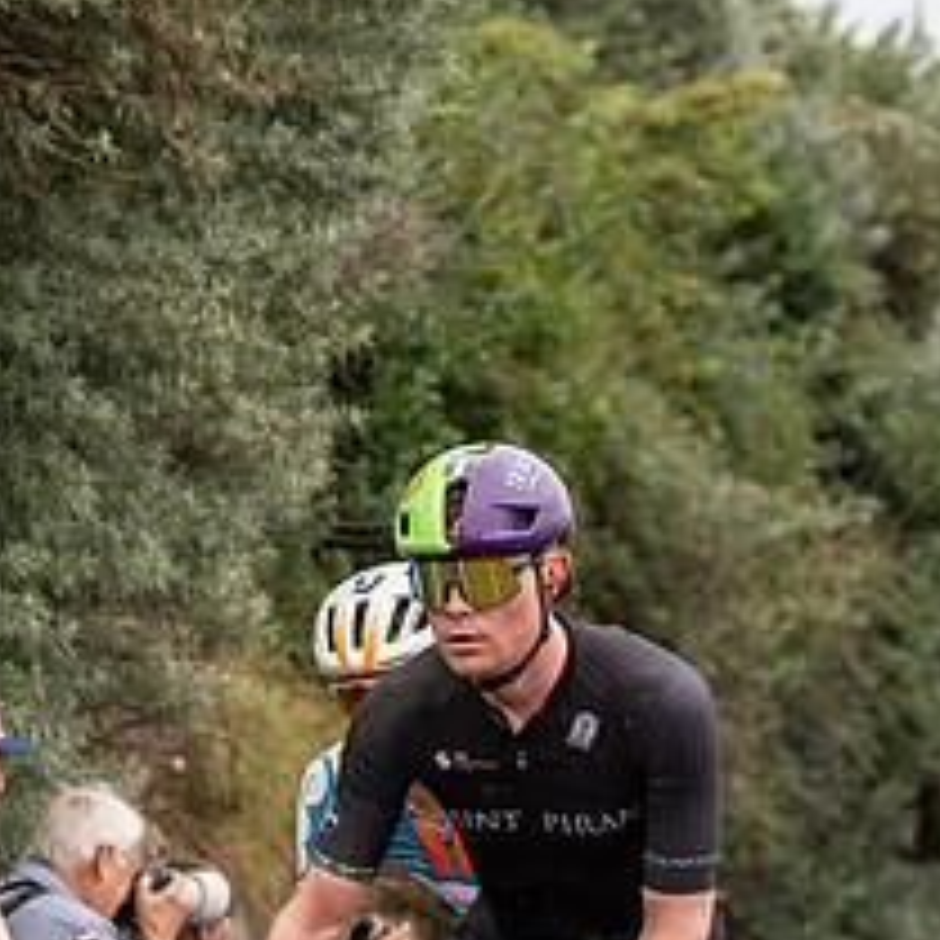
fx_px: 7773
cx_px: 297
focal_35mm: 253
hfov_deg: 6.9
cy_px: 391
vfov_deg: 6.9
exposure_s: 1/1000
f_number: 3.5
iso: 320
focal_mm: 70
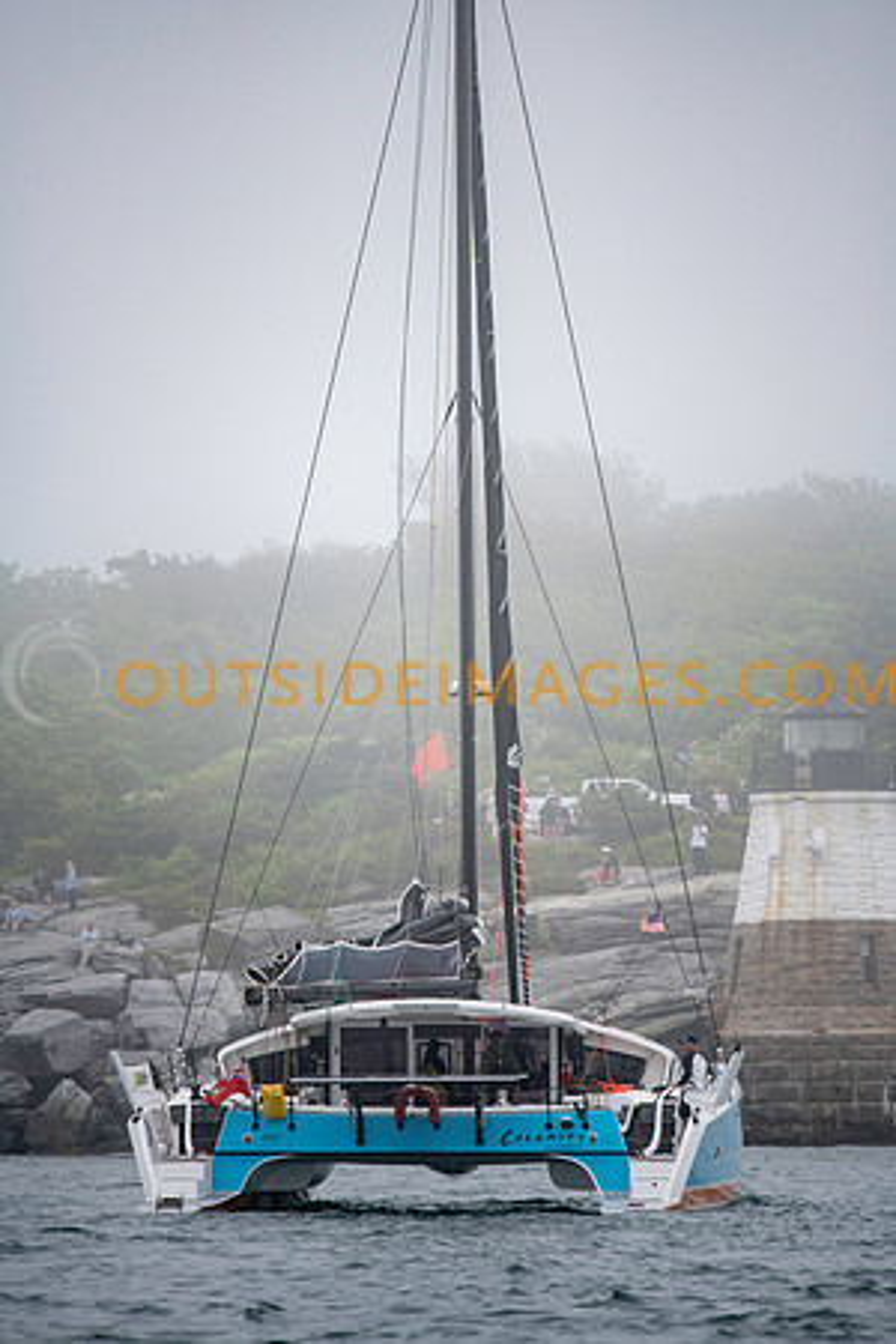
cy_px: 672
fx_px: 11199
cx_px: 448
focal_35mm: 300
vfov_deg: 6.9
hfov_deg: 4.6
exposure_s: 1/2500
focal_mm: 300
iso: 250
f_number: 4
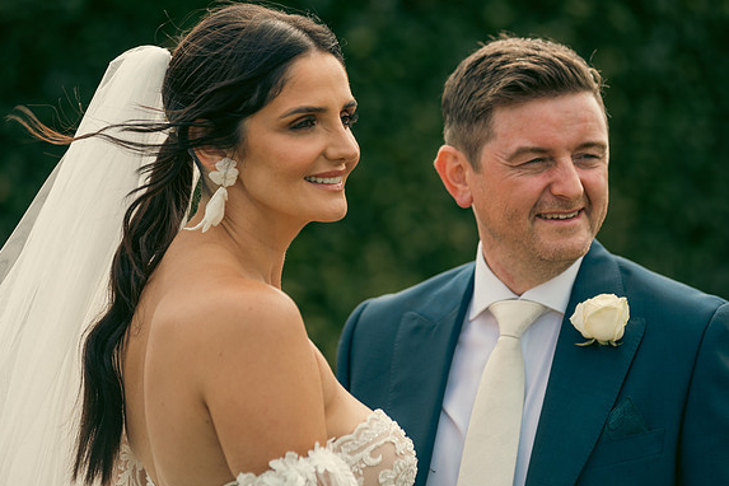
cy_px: 242
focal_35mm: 172
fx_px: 3483
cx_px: 361
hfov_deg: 11.9
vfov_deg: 8.0
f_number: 3.5
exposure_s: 1/320
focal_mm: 170
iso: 100
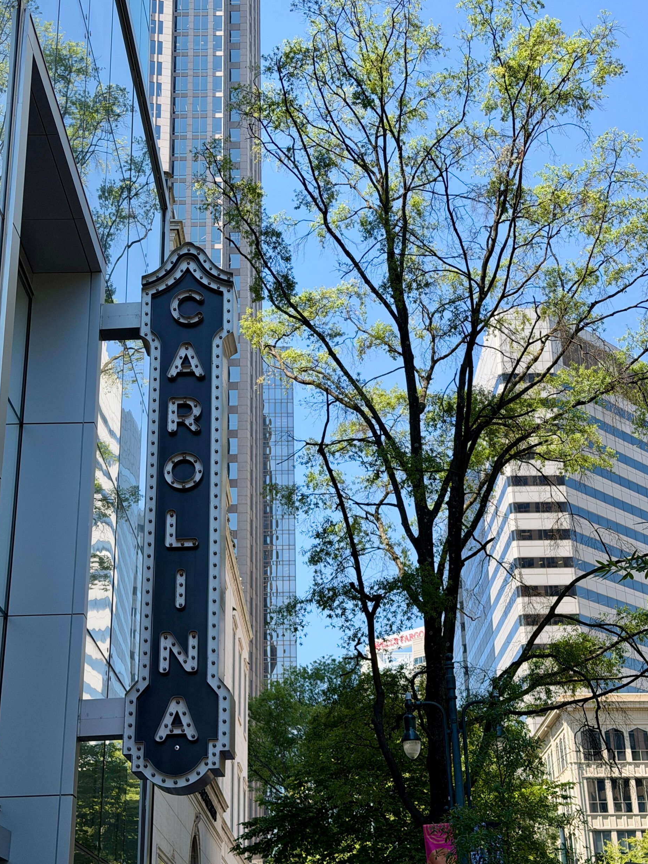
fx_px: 1248
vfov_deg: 38.2
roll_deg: +3.5
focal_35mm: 50
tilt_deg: +22.0
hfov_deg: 29.1
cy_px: 432
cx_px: 312
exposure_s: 1/1980
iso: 64
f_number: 1.8
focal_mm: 6.8
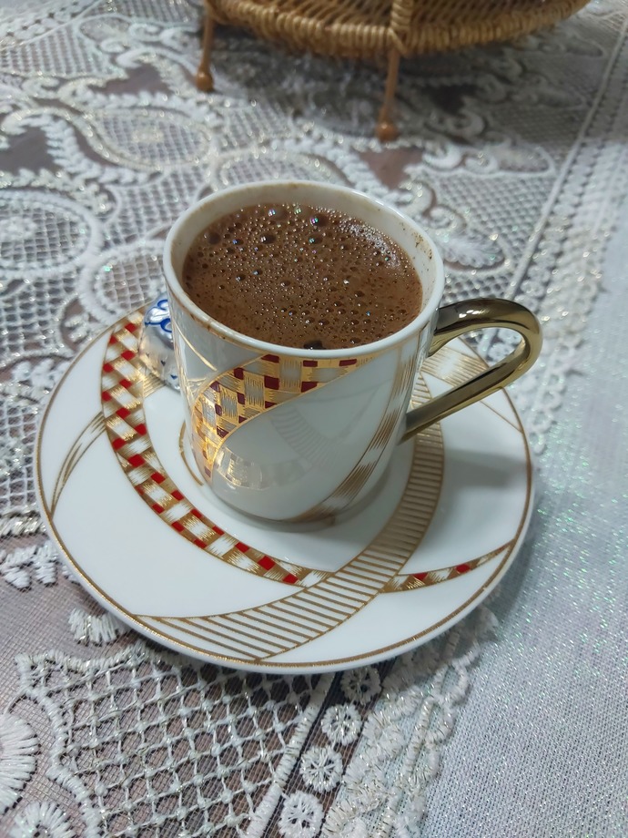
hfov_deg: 46.8
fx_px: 726
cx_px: 314
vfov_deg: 60.0
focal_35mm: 30
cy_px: 419
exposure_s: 1/100
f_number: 1.8
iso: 200
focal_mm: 4.6
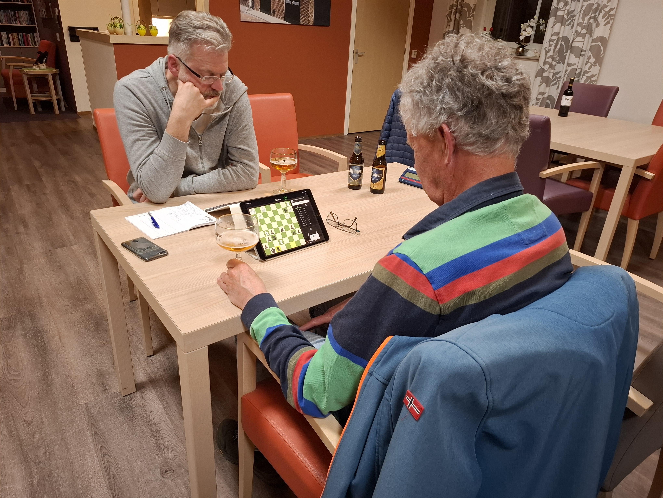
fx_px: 441
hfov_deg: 73.9
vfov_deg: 58.9
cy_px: 249
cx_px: 332
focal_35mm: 23
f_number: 1.8
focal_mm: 5.54
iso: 320
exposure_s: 1/50
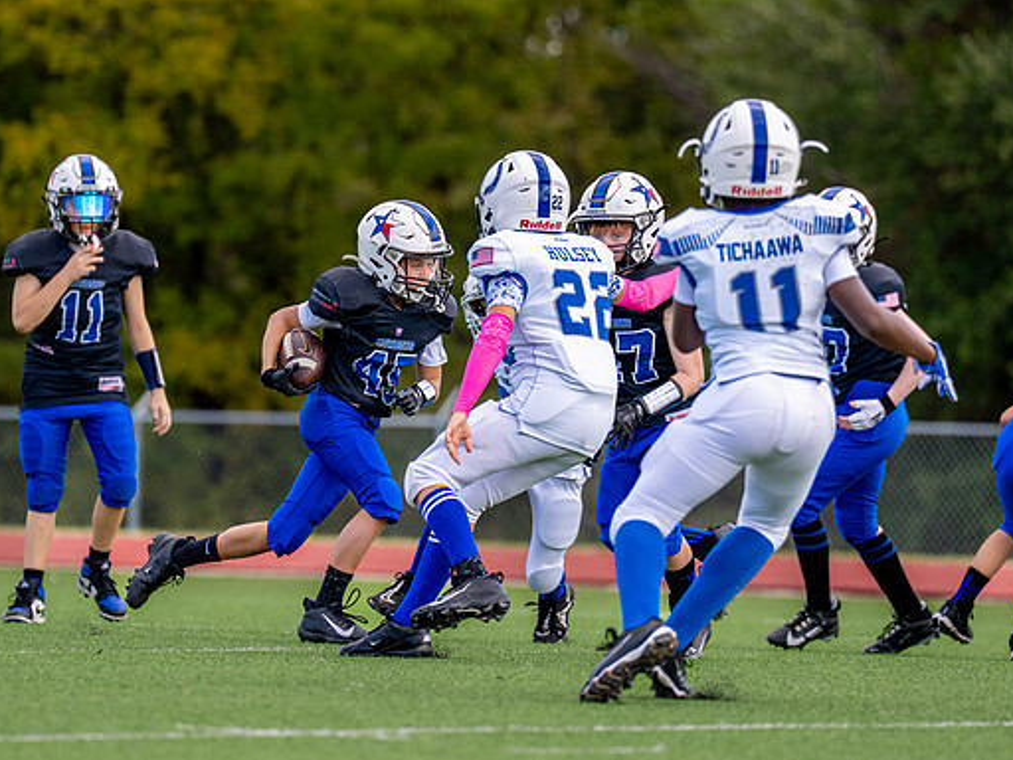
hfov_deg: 5.1
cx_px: 344
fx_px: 11267
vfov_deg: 3.9
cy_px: 342
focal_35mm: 385
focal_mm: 200
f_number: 2.8
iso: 250
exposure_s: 1/2500
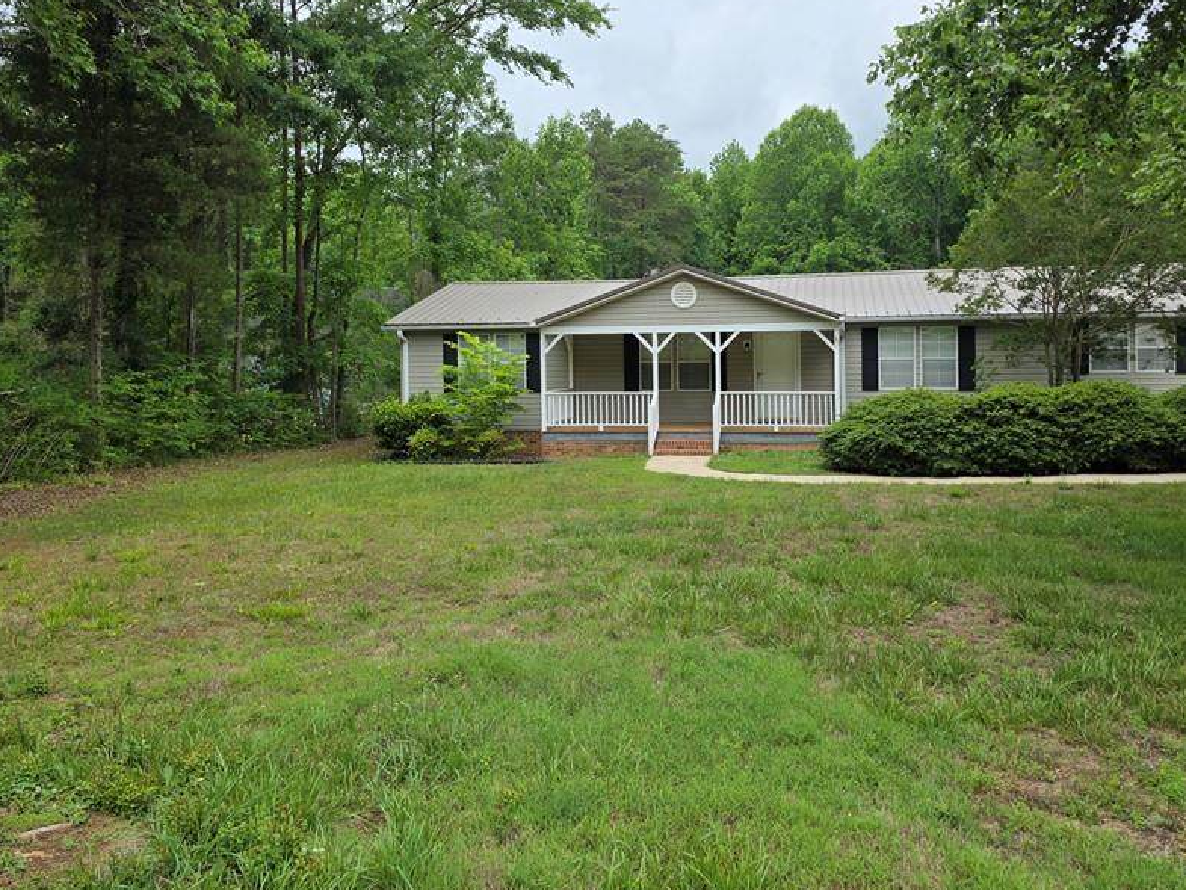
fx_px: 1028
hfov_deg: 59.9
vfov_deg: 46.5
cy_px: 345
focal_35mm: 30
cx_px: 647
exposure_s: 1/4650
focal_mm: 6.3
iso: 80
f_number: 1.7
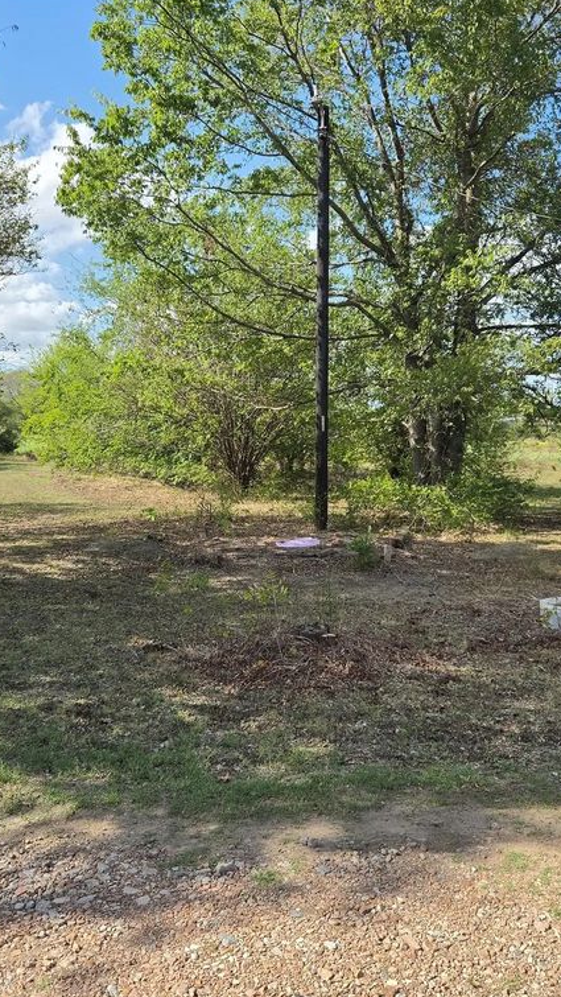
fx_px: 899
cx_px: 240
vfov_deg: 58.0
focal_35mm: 34
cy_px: 494
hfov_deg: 34.6
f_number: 1.8
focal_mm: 5.4
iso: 80
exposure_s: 1/2470
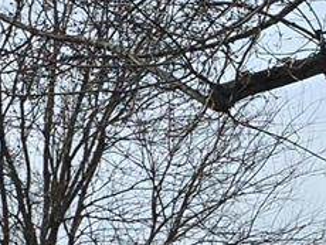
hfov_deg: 15.4
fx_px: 962
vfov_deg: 14.3
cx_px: 653
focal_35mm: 102
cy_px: 248
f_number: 1.7
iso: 12
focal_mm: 6.3
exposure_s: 1/909
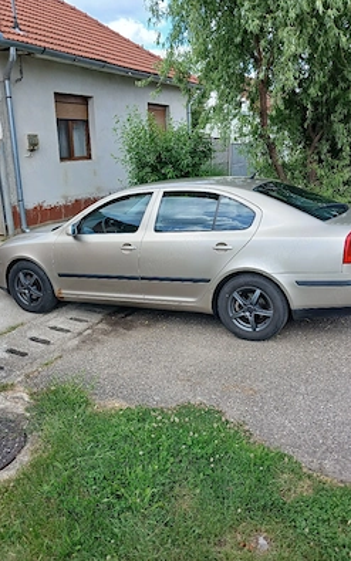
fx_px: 444
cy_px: 283
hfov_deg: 43.1
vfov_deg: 64.6
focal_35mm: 29
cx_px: 185
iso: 20
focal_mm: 3.98
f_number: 1.8
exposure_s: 1/217
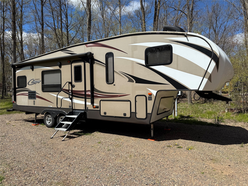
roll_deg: +0.0
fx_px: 172
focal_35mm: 24
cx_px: 124
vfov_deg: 56.8
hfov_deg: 71.6
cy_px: 93
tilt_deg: -0.5
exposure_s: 1/4975
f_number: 1.78
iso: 80
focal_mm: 6.76
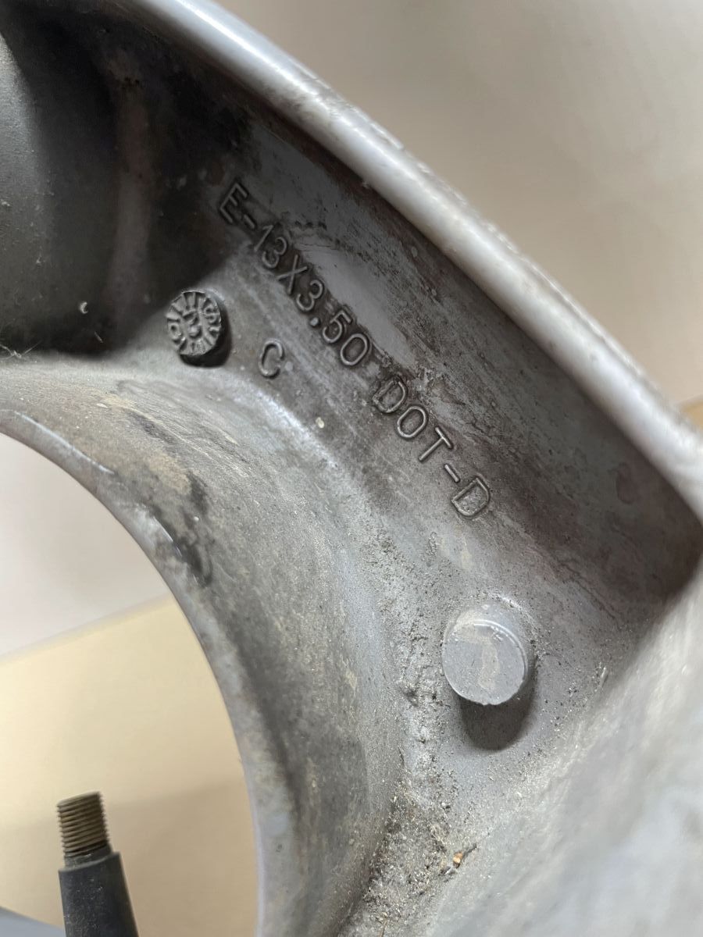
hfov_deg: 53.1
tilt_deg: -28.6
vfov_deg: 67.3
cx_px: 352
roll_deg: +36.2
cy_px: 468
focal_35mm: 26
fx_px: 704
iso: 160
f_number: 1.6
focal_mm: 4.2
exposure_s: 1/50
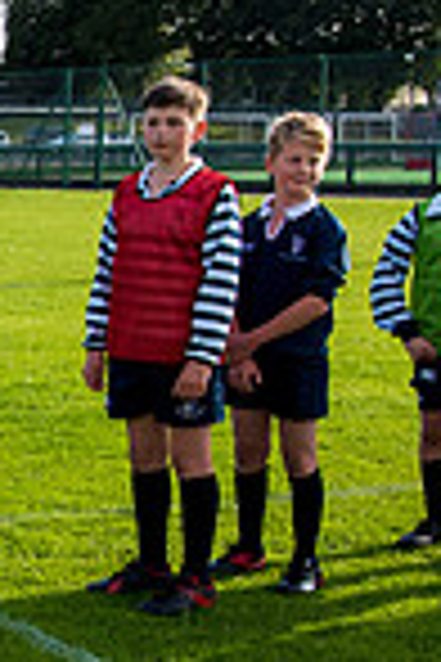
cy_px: 428
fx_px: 1635
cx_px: -548
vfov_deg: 22.8
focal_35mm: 89
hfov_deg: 12.6
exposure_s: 1/1600
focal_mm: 20
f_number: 4.5
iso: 800
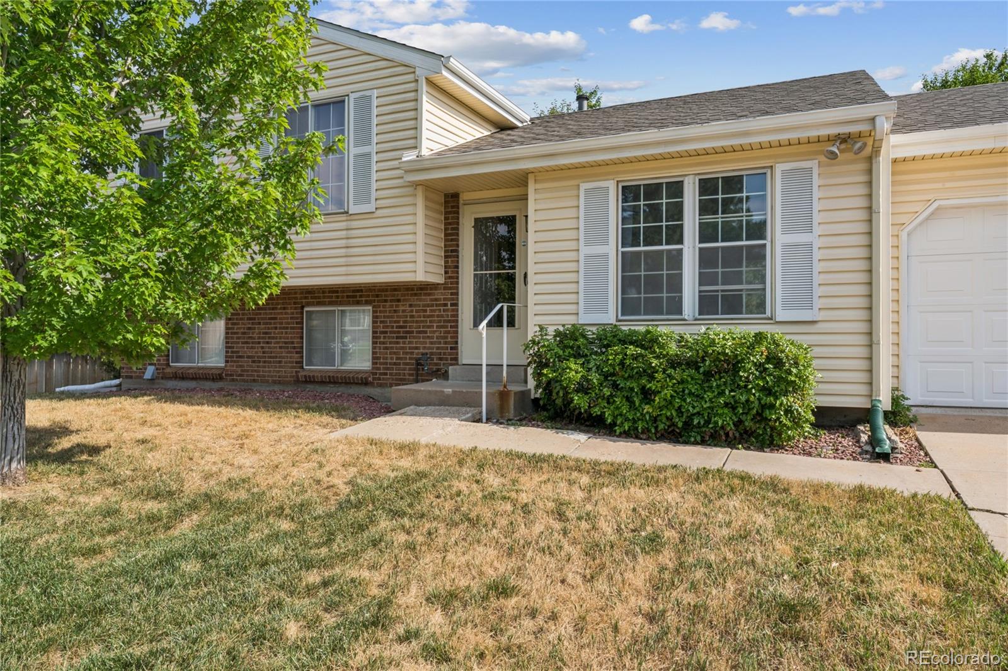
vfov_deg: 54.9
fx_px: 647
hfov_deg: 75.9
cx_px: 504
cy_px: 336
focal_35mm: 23
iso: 125
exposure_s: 1/40
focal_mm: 23.1
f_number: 22
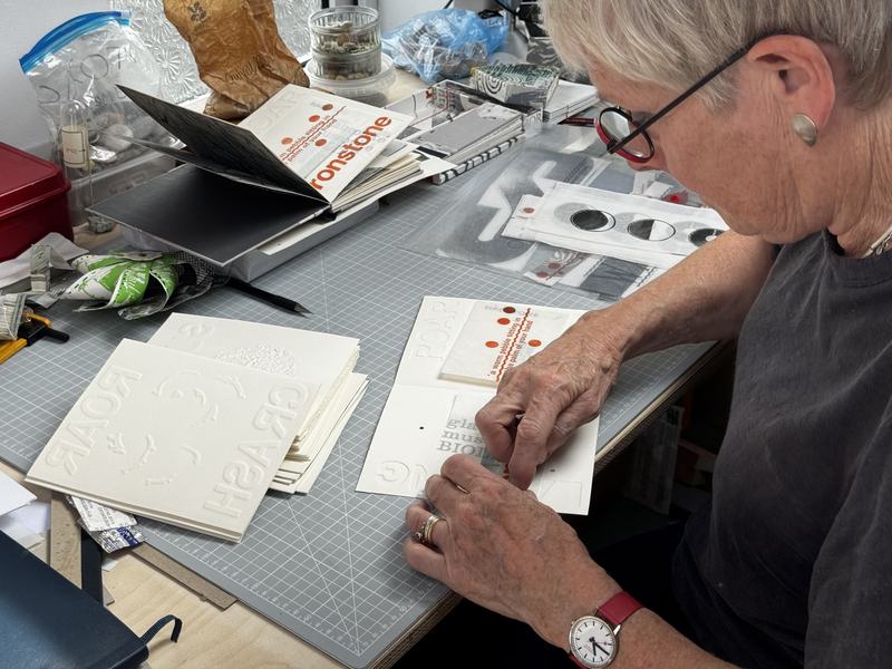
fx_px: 1237
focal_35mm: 48
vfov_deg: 30.3
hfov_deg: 39.7
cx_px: 446
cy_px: 334
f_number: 1.78
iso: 64
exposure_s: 1/832
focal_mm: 6.76
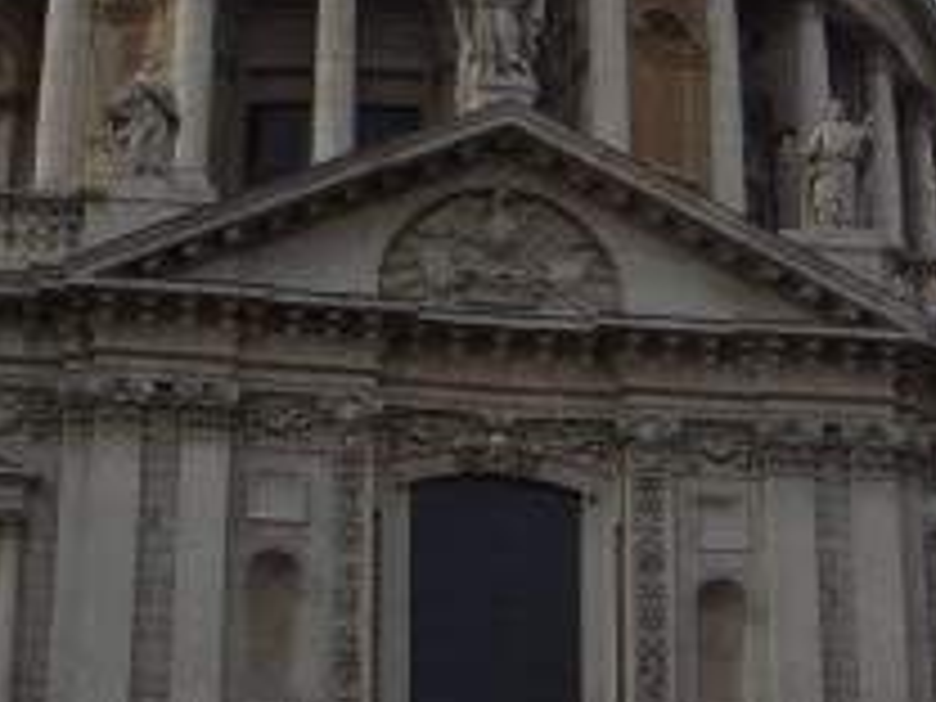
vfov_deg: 12.2
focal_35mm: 120
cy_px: 14
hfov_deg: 16.4
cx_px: 562
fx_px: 3245
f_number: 4.8
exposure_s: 1/250
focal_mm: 8
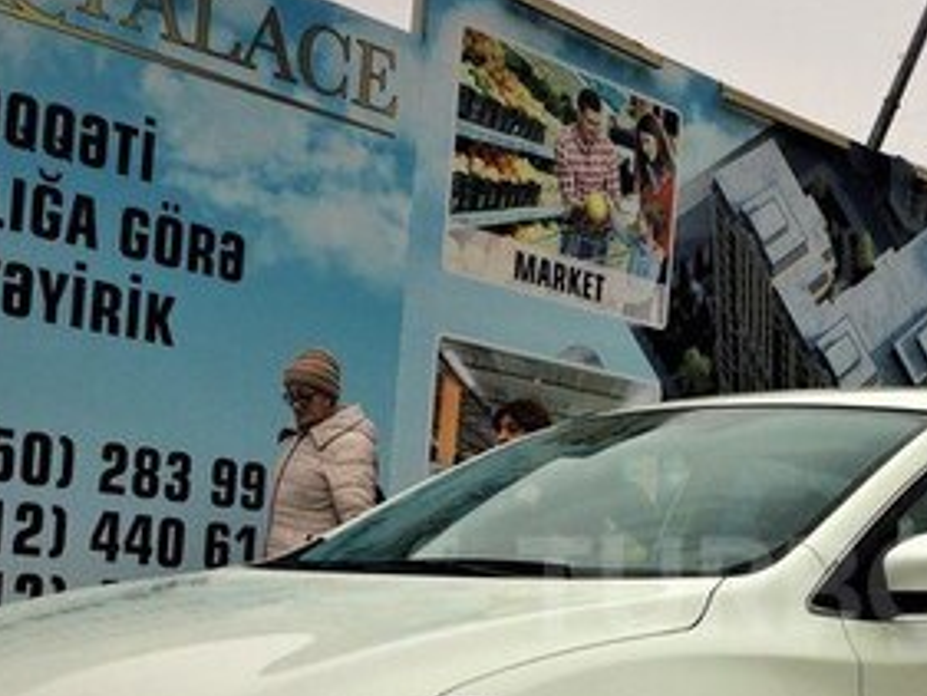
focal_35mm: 68
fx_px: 1822
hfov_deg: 27.4
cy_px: 585
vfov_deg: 21.3
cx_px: 854
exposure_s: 1/120
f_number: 2.2
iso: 32
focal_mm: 4.15
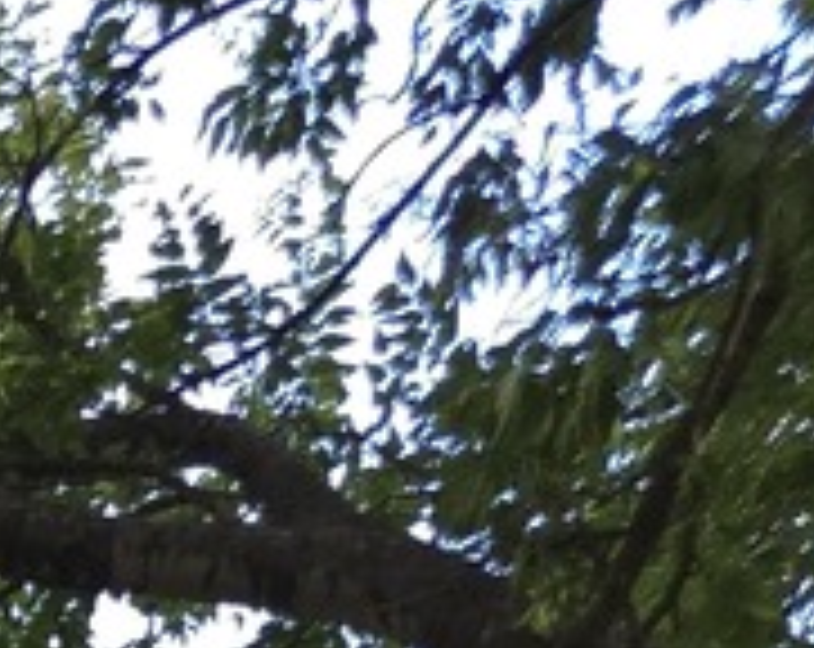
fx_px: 4303
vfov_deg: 7.0
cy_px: 2412
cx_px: -1538
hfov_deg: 9.0
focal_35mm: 179
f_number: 1.7
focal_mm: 6.3
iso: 25
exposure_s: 1/120
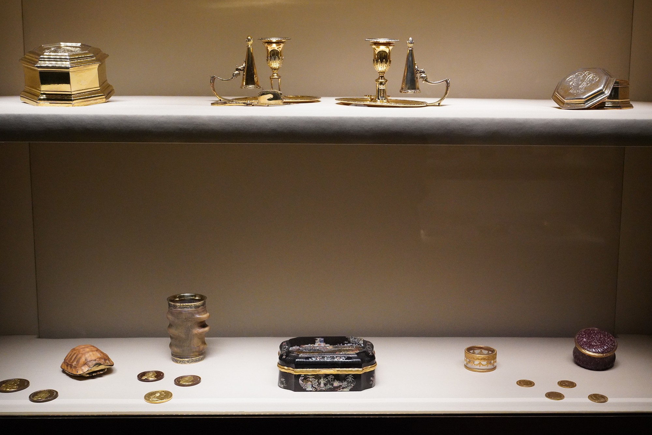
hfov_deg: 48.5
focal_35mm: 40
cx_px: 326
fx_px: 724
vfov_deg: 33.4
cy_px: 218
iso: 8000
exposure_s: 1/100
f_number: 6.3
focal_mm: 40
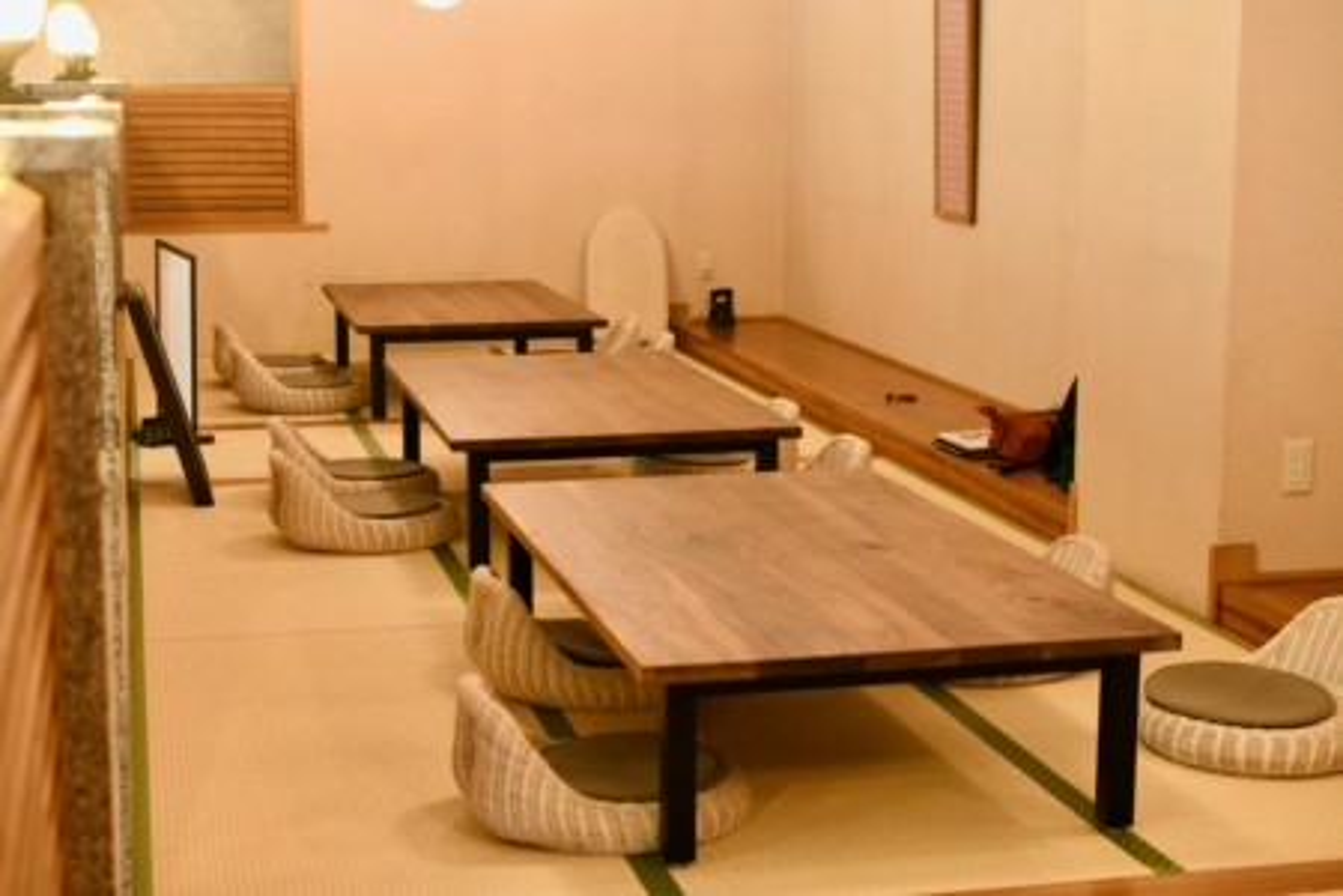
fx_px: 2238
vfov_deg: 22.6
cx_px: 672
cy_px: 448
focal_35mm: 60
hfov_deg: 33.4
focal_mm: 40
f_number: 4.5
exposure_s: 1/5
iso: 110
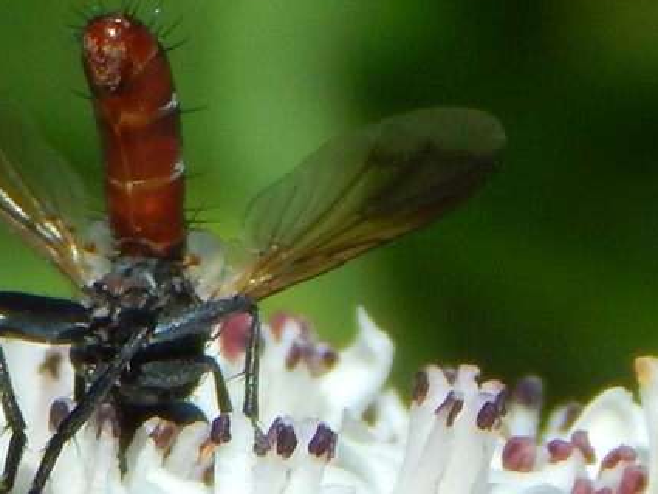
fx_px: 6940
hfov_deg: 5.4
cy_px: 223
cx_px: 112
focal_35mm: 365
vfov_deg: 4.1
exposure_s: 1/1000
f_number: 5.3
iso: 125
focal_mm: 32.8
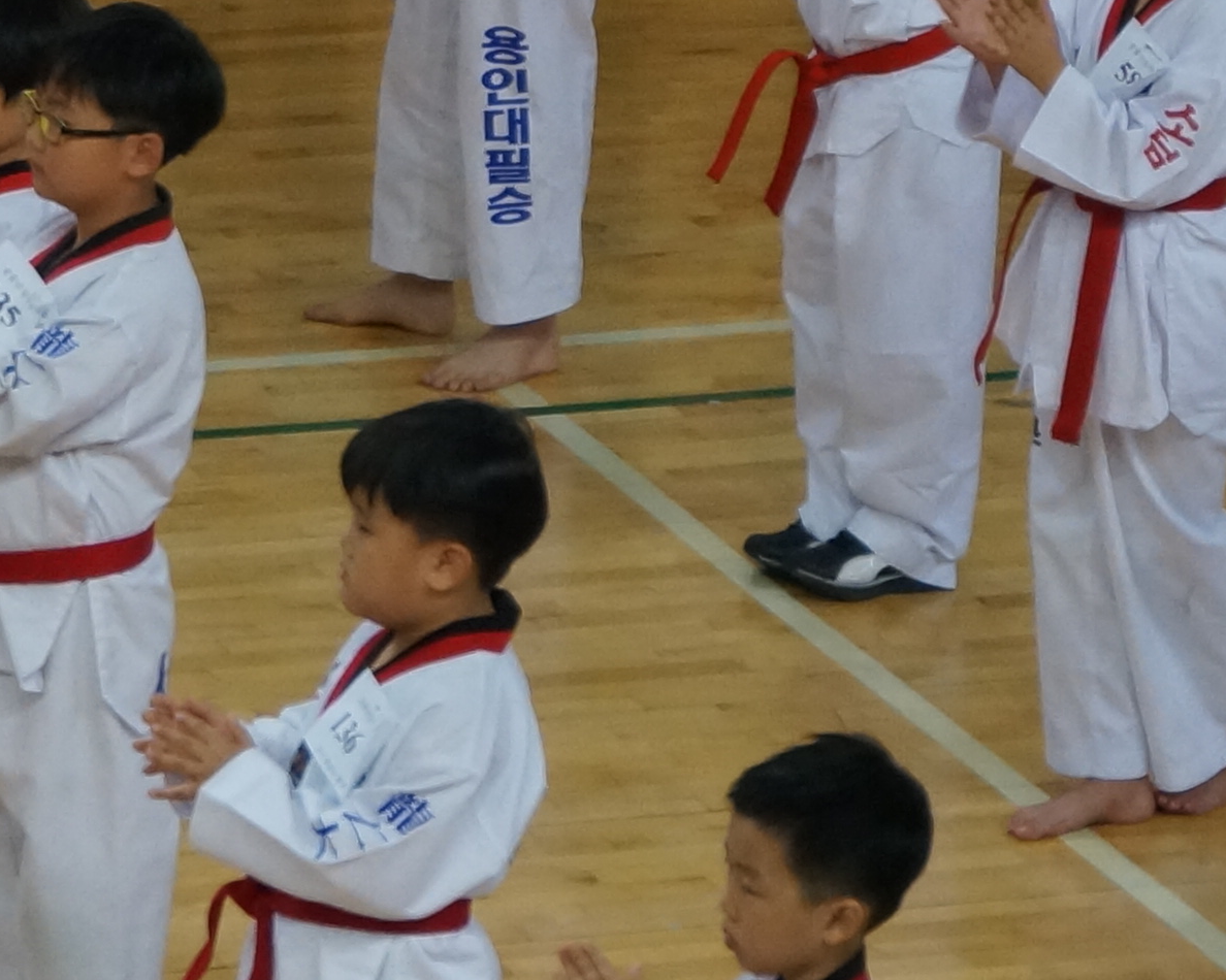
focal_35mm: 320
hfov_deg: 6.0
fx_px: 11607
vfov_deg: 4.8
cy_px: 625
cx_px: -466
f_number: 5.6
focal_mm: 55
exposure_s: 1/160
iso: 1000
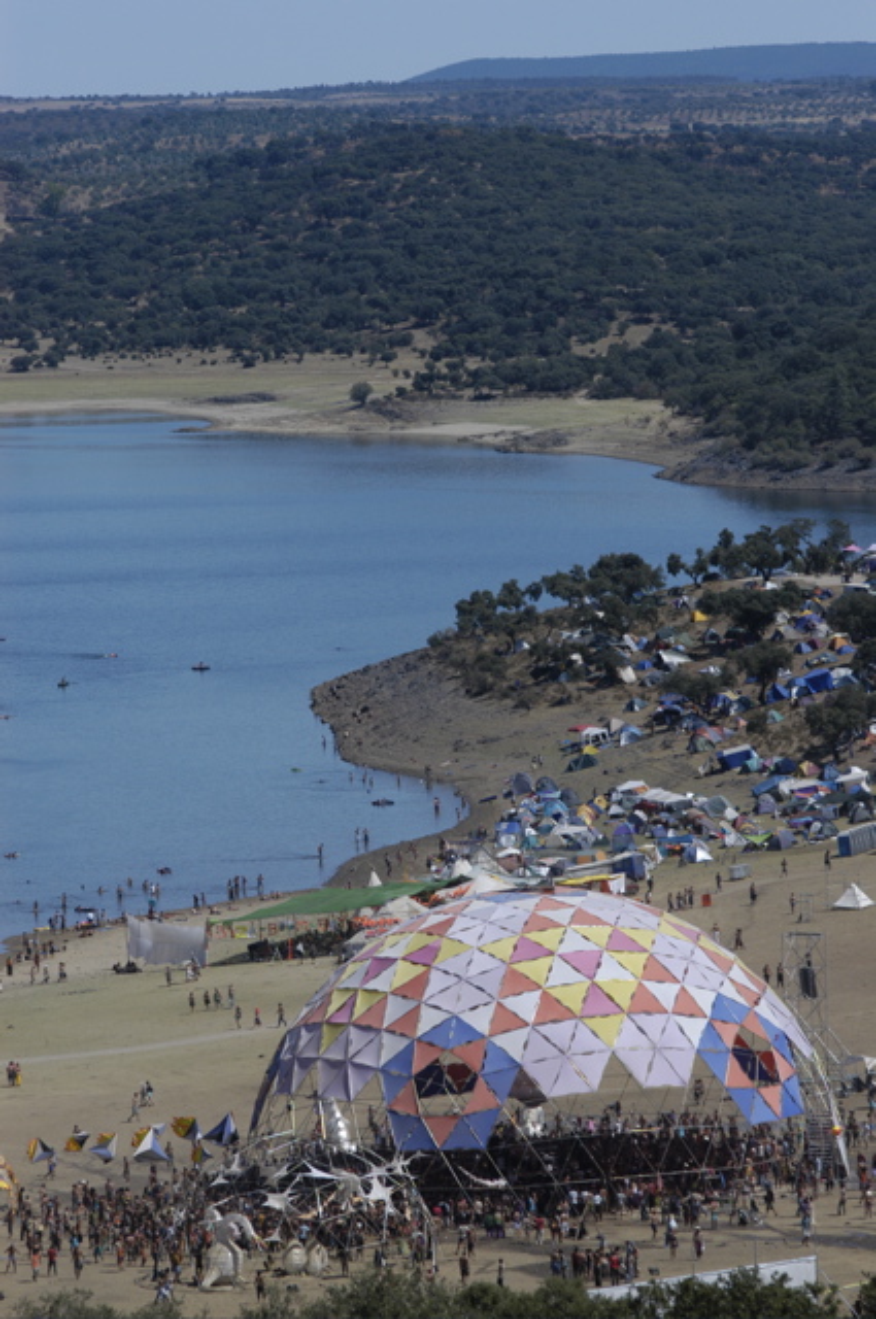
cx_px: 438
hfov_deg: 8.1
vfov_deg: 12.2
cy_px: 660
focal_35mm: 168
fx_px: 6148
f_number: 8
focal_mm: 112
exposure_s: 1/640
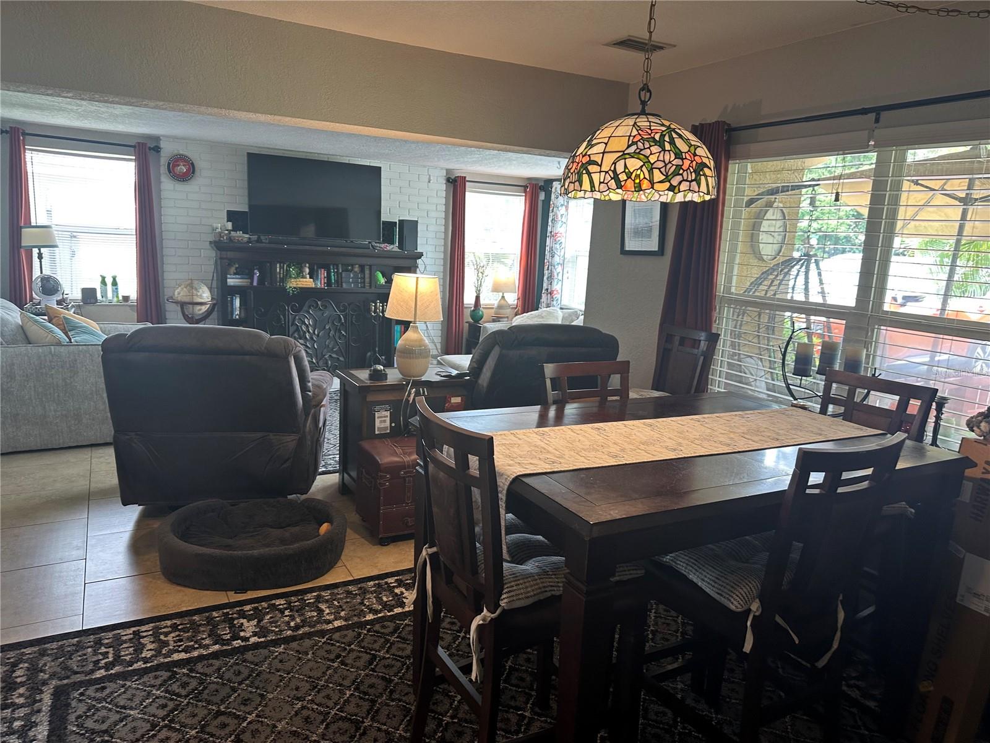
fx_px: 686
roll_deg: -1.7
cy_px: 372
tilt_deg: -10.3
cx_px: 495
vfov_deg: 56.8
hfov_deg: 71.6
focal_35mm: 24
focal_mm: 6.86
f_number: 1.78
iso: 125
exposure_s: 1/60
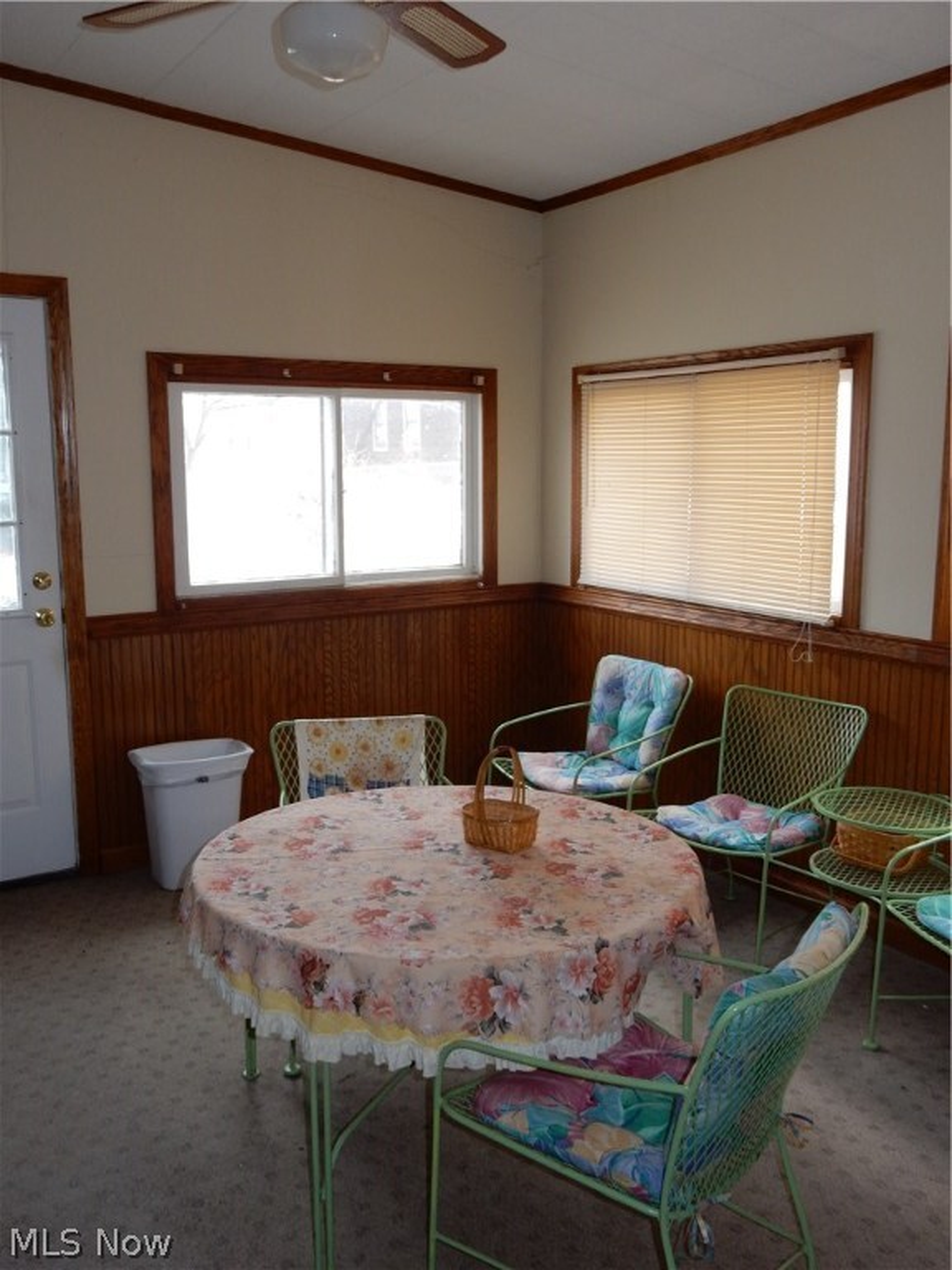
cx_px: 476
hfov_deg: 46.8
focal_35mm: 30
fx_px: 1100
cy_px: 635
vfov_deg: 60.0
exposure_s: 1/50
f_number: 4
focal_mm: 5.4
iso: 125
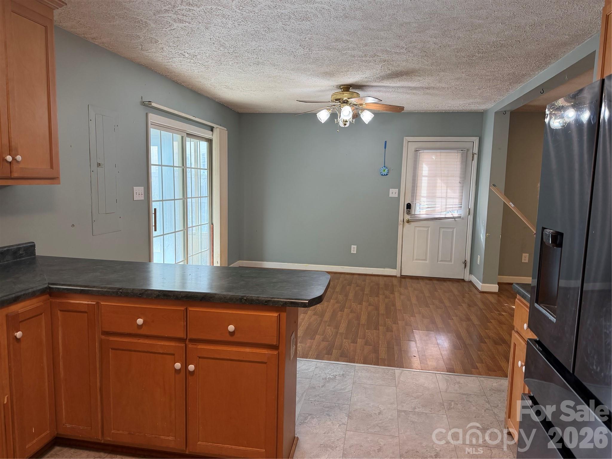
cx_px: 306
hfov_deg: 71.6
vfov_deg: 56.8
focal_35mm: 24
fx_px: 424
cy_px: 230
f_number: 1.78
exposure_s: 1/120
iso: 200
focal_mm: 6.76
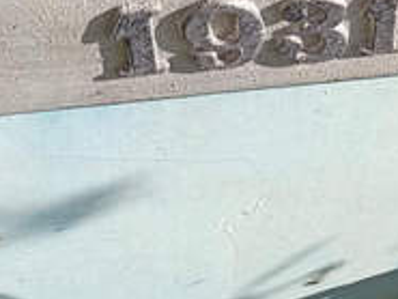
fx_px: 1243
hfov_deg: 16.9
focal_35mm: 108
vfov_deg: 13.6
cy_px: 34
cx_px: 549
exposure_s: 1/612
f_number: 1.69
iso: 116
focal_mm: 4.76
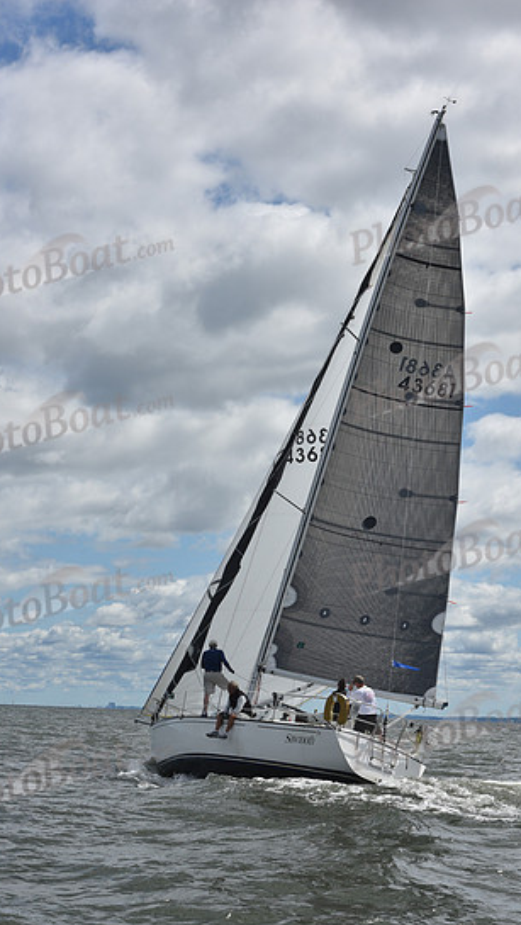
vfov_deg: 27.2
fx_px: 1914
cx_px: 262
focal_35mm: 78
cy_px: 491
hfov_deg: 15.5
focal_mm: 70
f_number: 11
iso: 250
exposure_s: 1/800
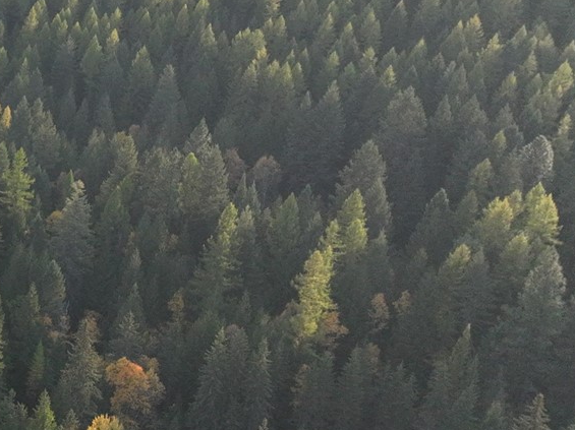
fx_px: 1444
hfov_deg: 18.5
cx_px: -404
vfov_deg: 16.9
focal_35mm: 87
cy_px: 191
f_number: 2.8
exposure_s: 1/2000
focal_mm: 12.29
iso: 330
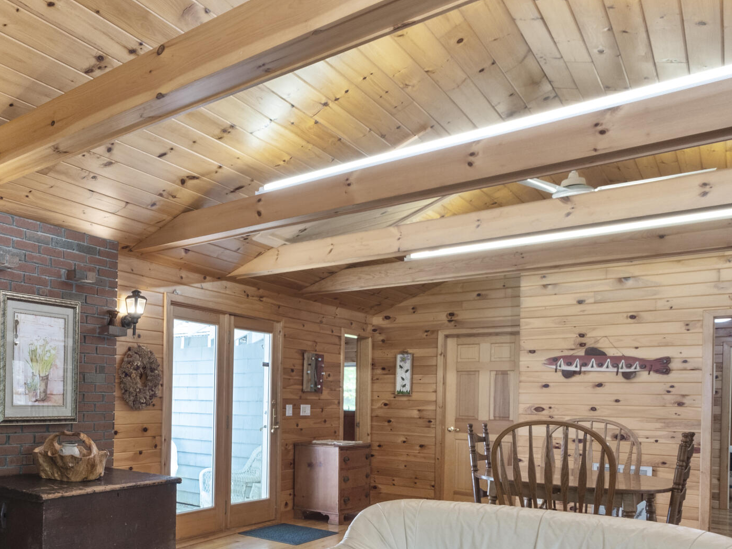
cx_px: 55
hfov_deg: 53.0
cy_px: 399
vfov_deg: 46.8
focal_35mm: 29
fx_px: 613
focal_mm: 9.2
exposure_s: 1/3
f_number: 8
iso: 400
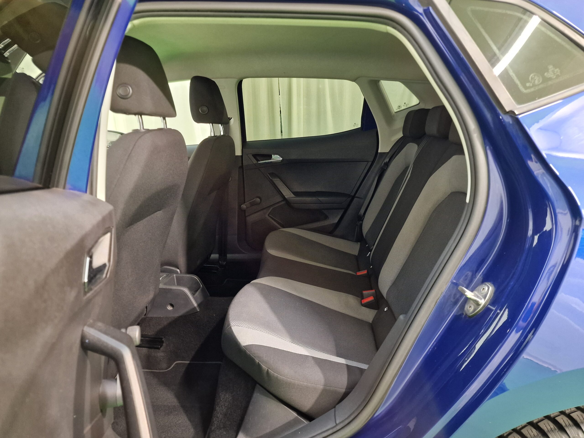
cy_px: 219
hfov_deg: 73.9
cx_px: 292
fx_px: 388
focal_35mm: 23
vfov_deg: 58.9
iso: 500
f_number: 1.8
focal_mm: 6.4
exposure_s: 1/20
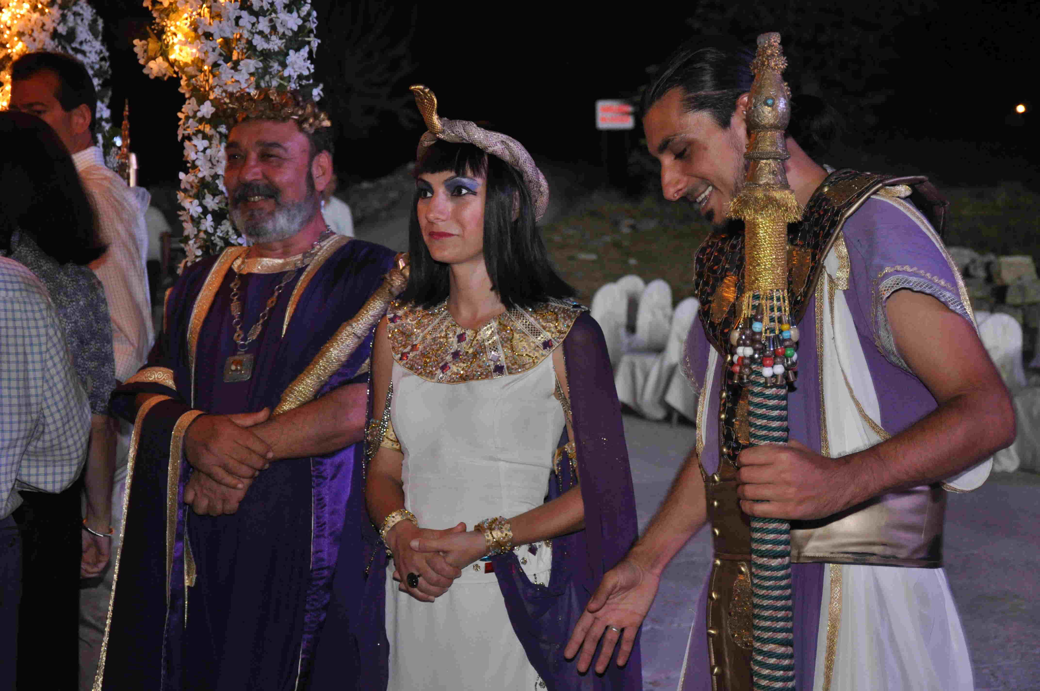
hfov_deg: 27.0
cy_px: 346
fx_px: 2164
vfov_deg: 18.1
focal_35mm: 75
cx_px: 520
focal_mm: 50
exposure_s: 1/50
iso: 1250
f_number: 5.6
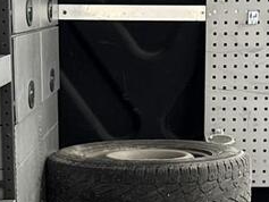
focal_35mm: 146
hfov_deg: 13.5
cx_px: 129
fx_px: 1135
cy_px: 275
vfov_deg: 9.9
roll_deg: +0.0
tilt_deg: -15.3
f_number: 1.78
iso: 400
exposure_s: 1/50
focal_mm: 6.76
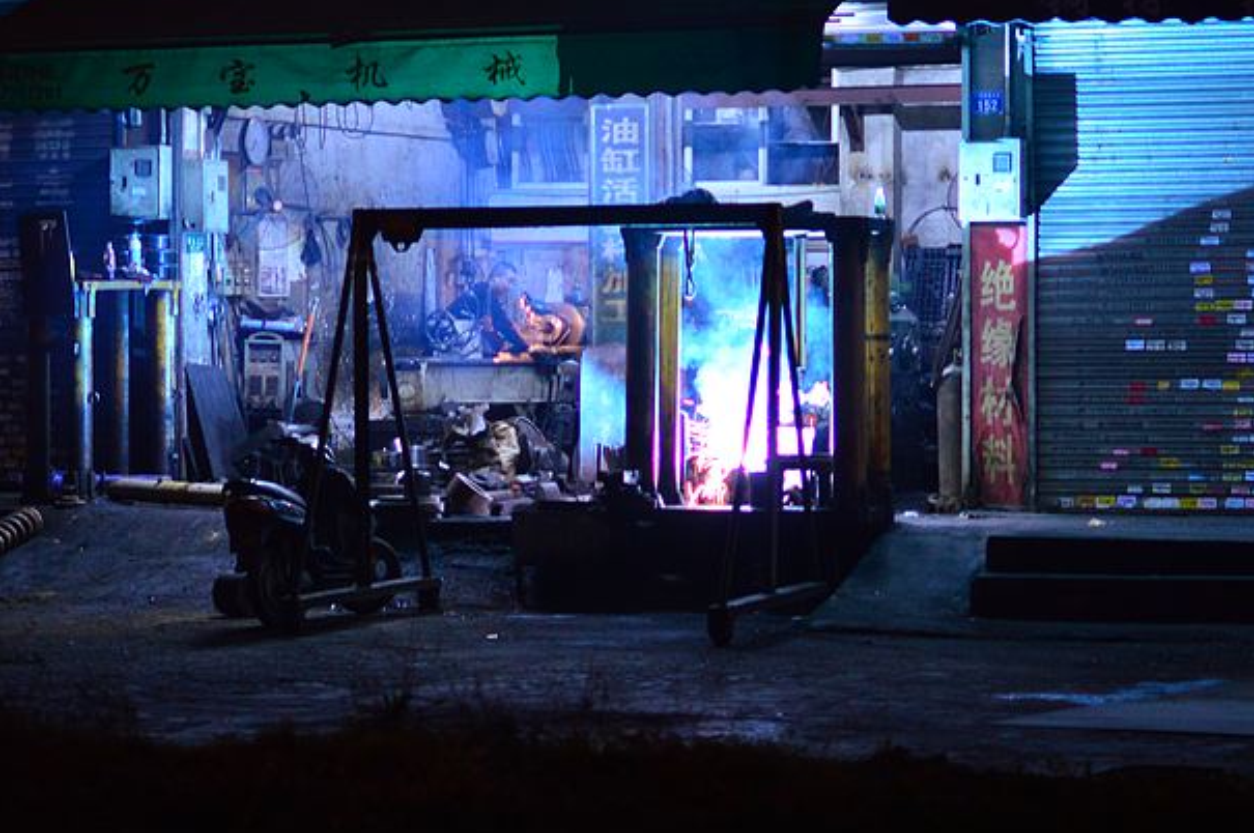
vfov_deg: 12.3
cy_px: 401
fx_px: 3864
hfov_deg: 18.4
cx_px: 692
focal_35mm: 111
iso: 360
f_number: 1.8
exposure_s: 1/15
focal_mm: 35
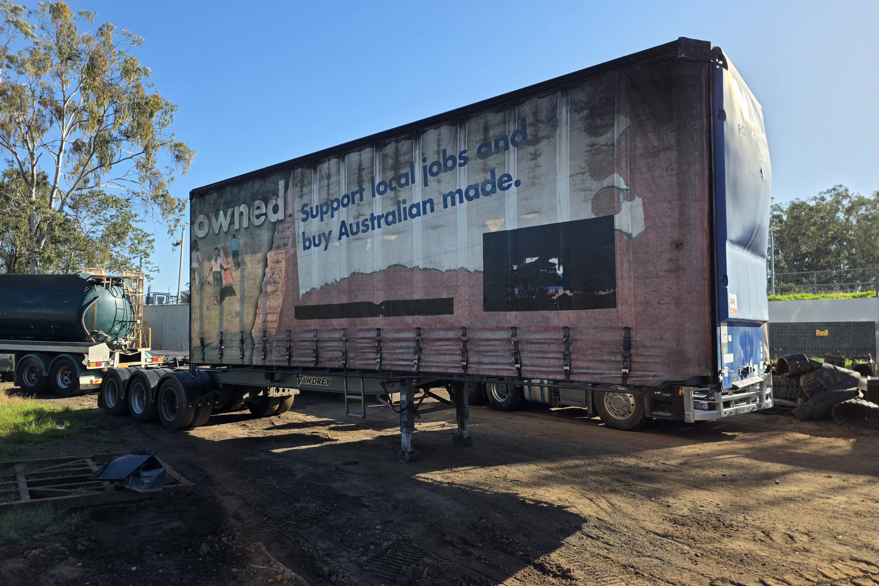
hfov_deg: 73.7
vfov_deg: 53.1
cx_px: 438
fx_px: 586
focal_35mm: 24
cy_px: 294
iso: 80
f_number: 1.7
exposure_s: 1/2723
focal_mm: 6.25
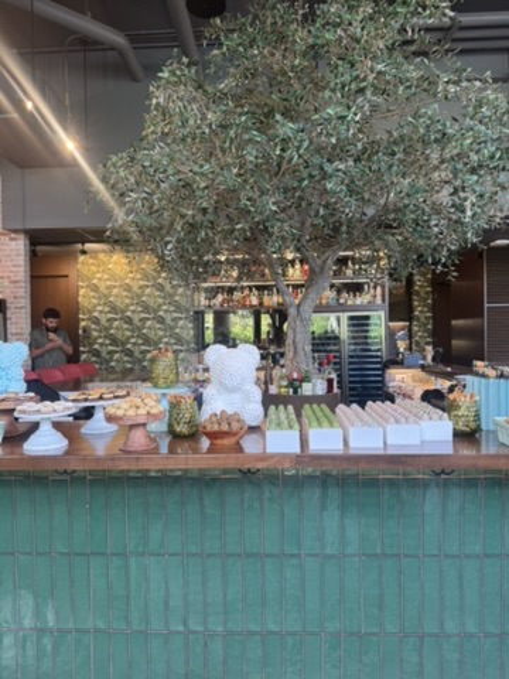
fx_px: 471
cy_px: 340
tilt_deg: +0.2
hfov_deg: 56.8
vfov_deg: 71.6
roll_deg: +0.9
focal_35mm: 24
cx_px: 254
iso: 125
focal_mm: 6.76
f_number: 1.78
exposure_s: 1/60
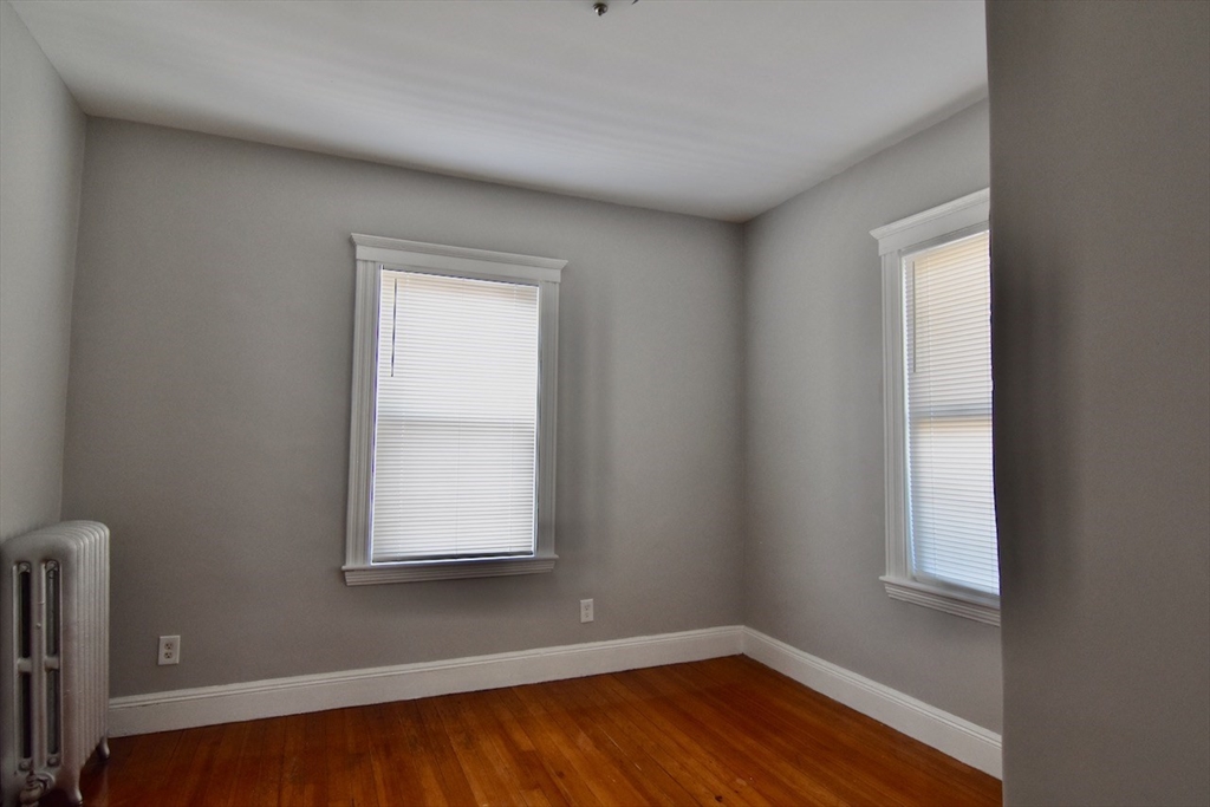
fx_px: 655
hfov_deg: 85.4
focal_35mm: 20
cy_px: 404
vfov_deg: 63.2
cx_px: 605
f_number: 5
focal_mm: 13
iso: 800
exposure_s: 1/100
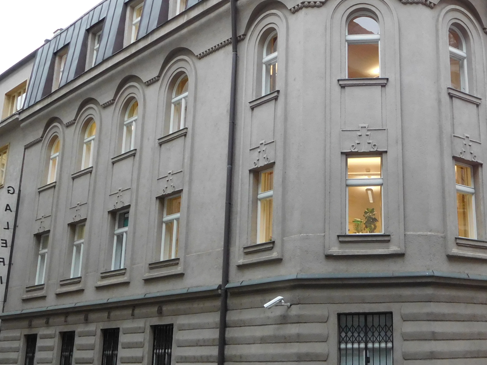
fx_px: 633
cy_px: 171
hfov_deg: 40.3
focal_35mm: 45
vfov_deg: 32.2
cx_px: 391
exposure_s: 1/30
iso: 280
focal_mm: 4.5
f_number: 3.4
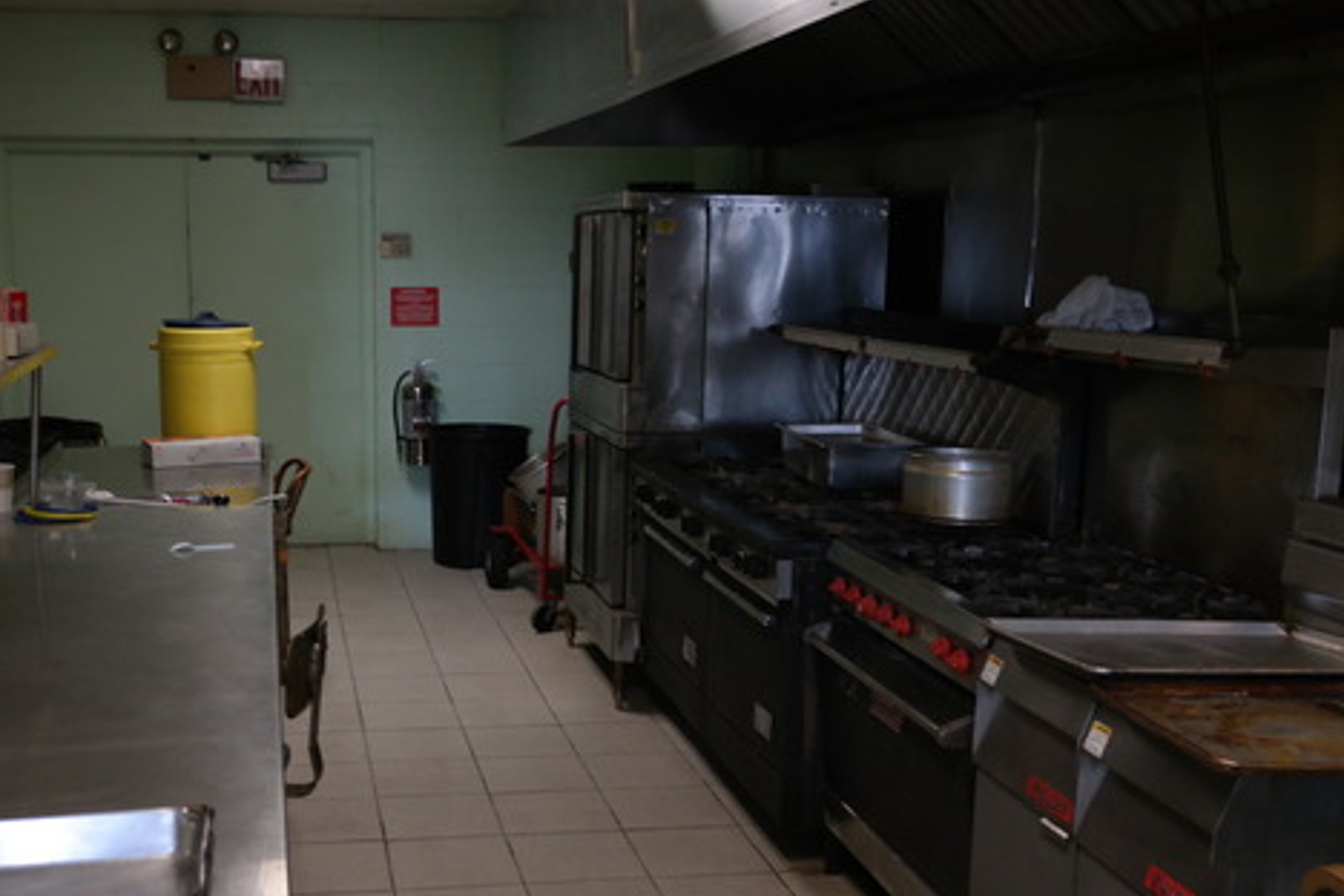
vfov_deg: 32.6
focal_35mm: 41
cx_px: 494
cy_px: 518
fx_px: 1531
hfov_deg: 46.9
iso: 800
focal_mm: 20
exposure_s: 1/40
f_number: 3.5
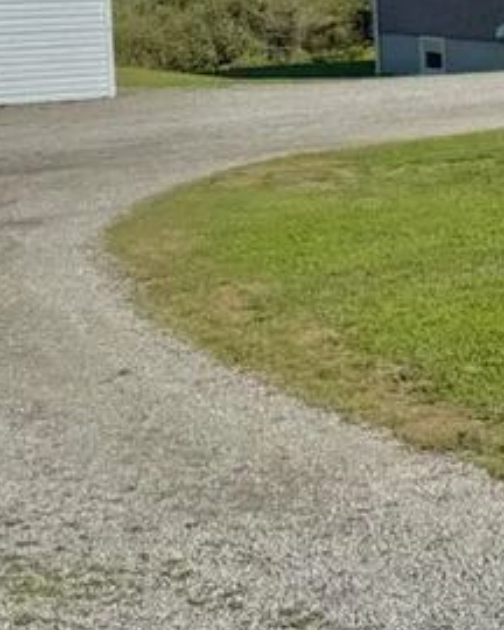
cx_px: 994
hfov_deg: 14.5
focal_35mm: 89
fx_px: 1659
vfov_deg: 21.0
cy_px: 51
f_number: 1.78
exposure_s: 1/4975
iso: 80
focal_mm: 6.76
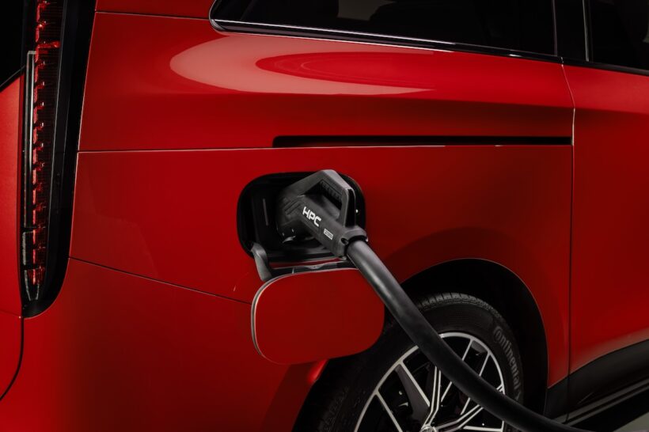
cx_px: 324
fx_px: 667
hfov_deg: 51.9
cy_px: 216
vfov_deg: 35.9
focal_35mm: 37
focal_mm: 37
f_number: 7.1
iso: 64
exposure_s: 2
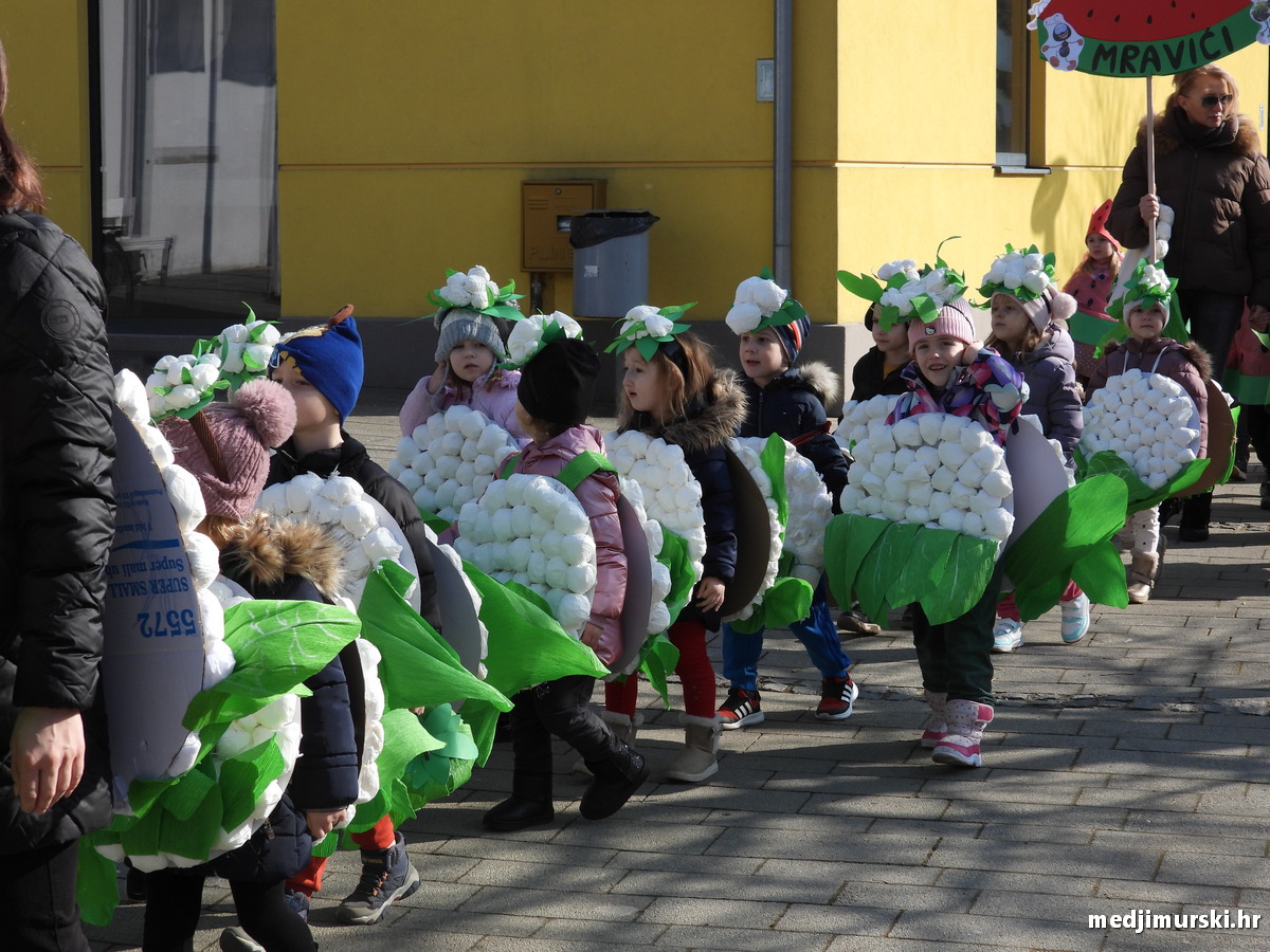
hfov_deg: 24.4
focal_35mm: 80
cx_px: 635
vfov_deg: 18.4
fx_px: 2935
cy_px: 476
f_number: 3.5
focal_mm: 14.4
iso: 100
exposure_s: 1/800
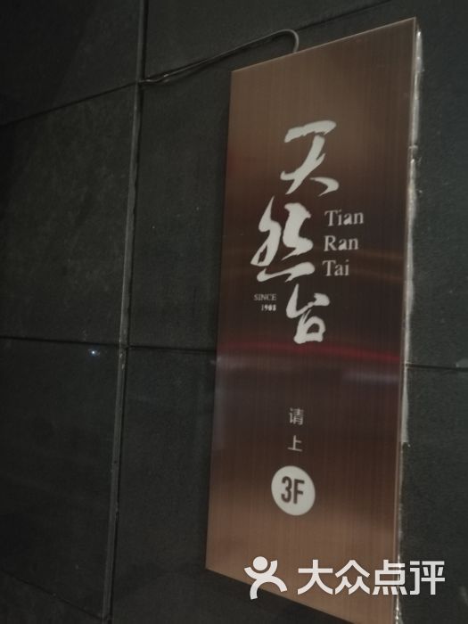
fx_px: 487
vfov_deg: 65.3
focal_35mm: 27
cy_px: 312
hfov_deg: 51.4
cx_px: 234
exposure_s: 1/12.5
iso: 1250
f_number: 2
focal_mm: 4.04
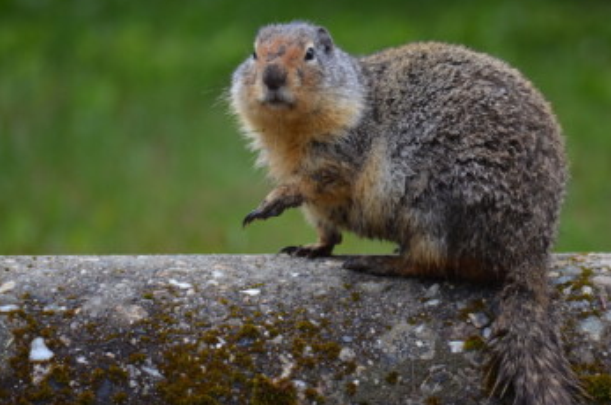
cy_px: 195
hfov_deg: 5.7
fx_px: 6144
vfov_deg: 3.8
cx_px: 395
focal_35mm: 363
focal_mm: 185
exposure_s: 1/320
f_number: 5.6
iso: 400
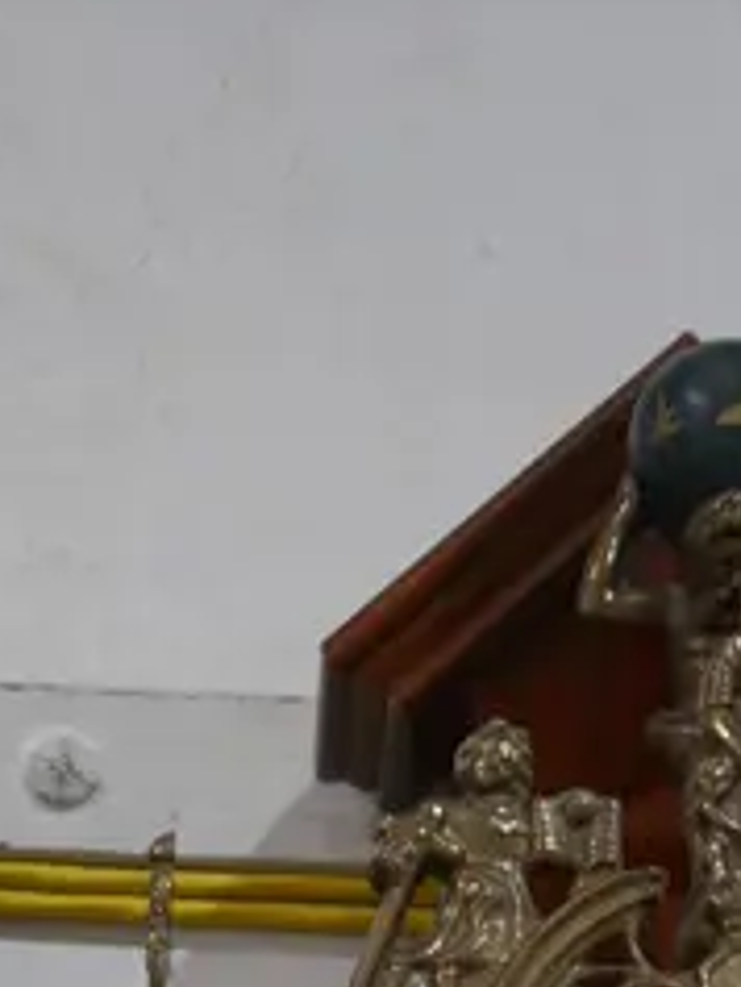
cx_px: 516
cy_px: 2036
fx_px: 3450
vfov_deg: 13.6
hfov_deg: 12.2
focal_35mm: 121
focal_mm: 14
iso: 500
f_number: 3.5
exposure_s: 1/60
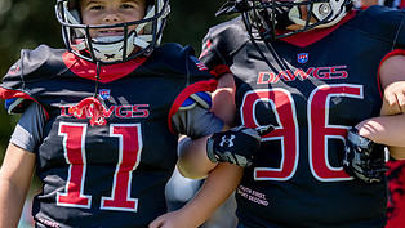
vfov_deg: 3.9
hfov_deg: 6.9
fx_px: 3363
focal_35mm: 313
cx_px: 271
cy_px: 83
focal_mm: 149
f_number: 2.8
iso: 100
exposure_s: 1/1250
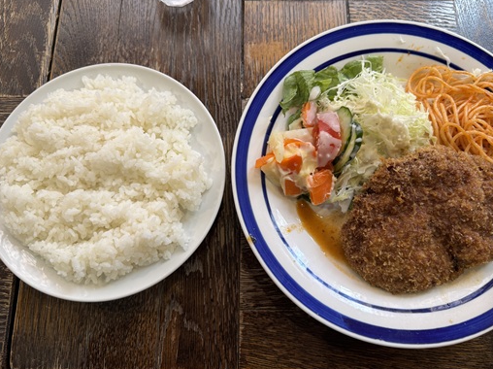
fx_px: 384
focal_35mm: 27
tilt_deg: -75.5
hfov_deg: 65.3
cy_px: 170
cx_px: 263
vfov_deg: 51.2
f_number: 1.78
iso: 100
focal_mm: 6.76
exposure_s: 1/50
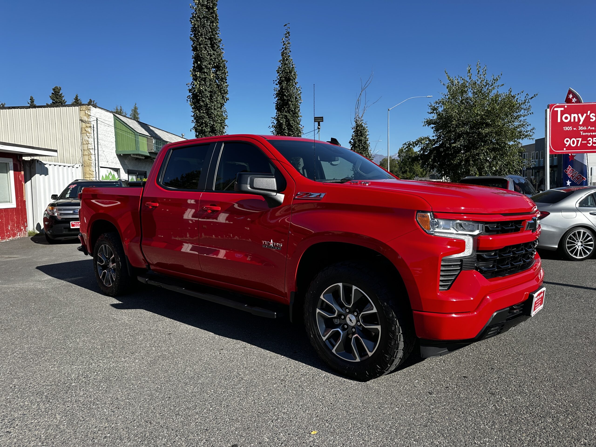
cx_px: 298
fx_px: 413
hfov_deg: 71.6
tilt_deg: -4.3
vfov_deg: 56.8
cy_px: 224
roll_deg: +1.3
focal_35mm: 24
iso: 80
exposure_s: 1/2155
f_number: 1.78
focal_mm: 6.86
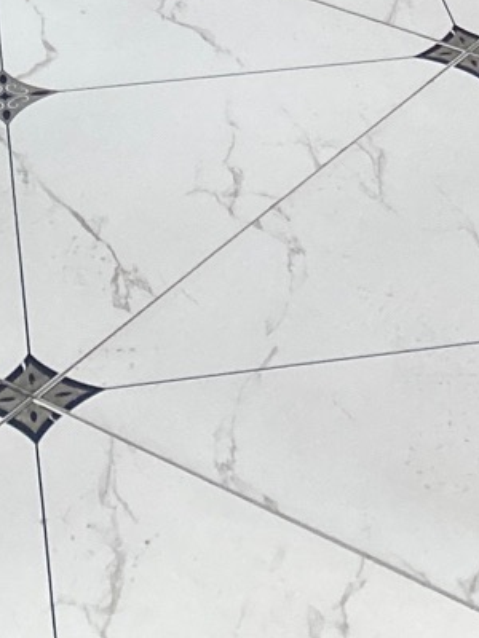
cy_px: -955
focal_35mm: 130
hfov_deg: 11.4
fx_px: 2399
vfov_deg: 11.9
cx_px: 303
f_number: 1.8
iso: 200
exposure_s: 1/60
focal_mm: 4.25
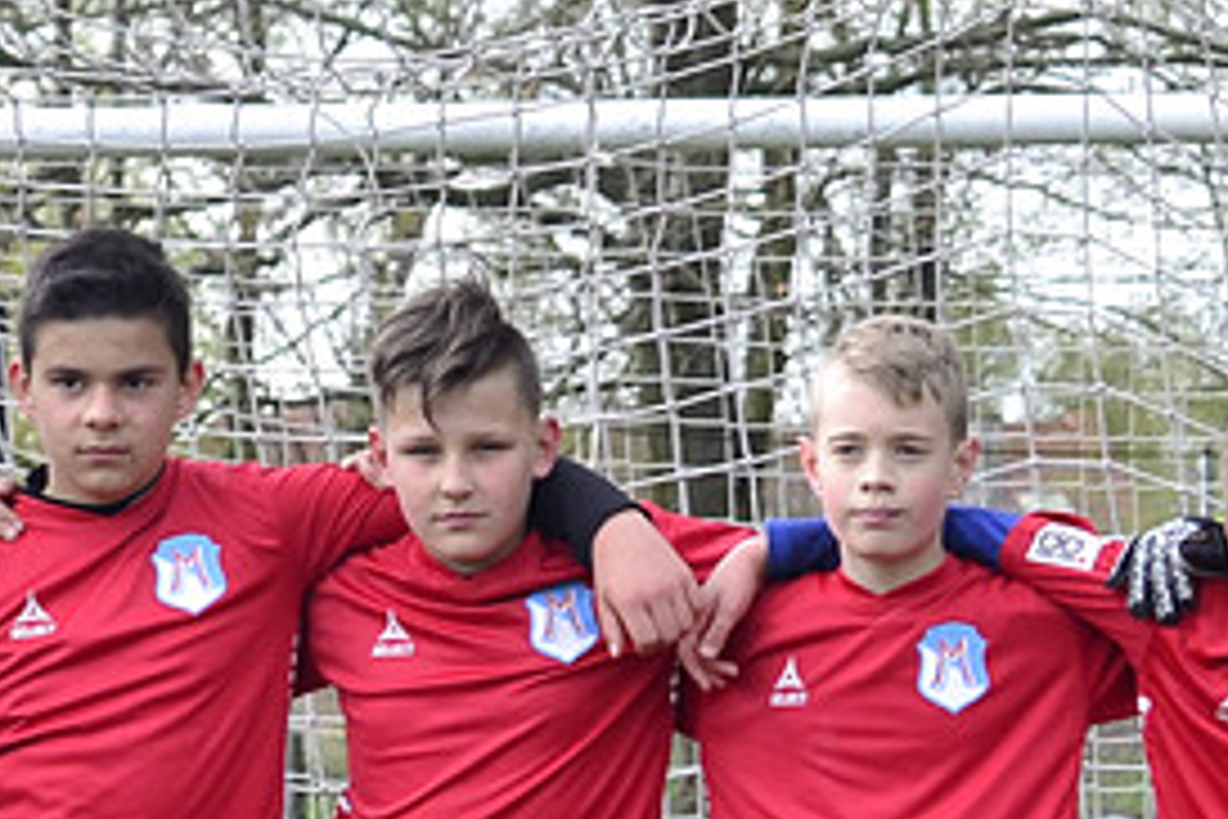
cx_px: 1664
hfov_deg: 5.8
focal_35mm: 352
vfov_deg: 3.9
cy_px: 1078
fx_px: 12006
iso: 200
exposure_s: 1/100
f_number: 5
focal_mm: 50
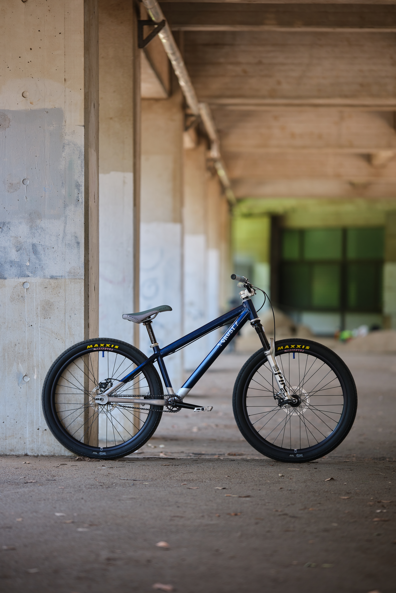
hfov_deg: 12.1
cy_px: 296
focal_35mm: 113
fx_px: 1864
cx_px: 198
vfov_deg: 18.1
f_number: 1.2
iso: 200
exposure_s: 1/640
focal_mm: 75
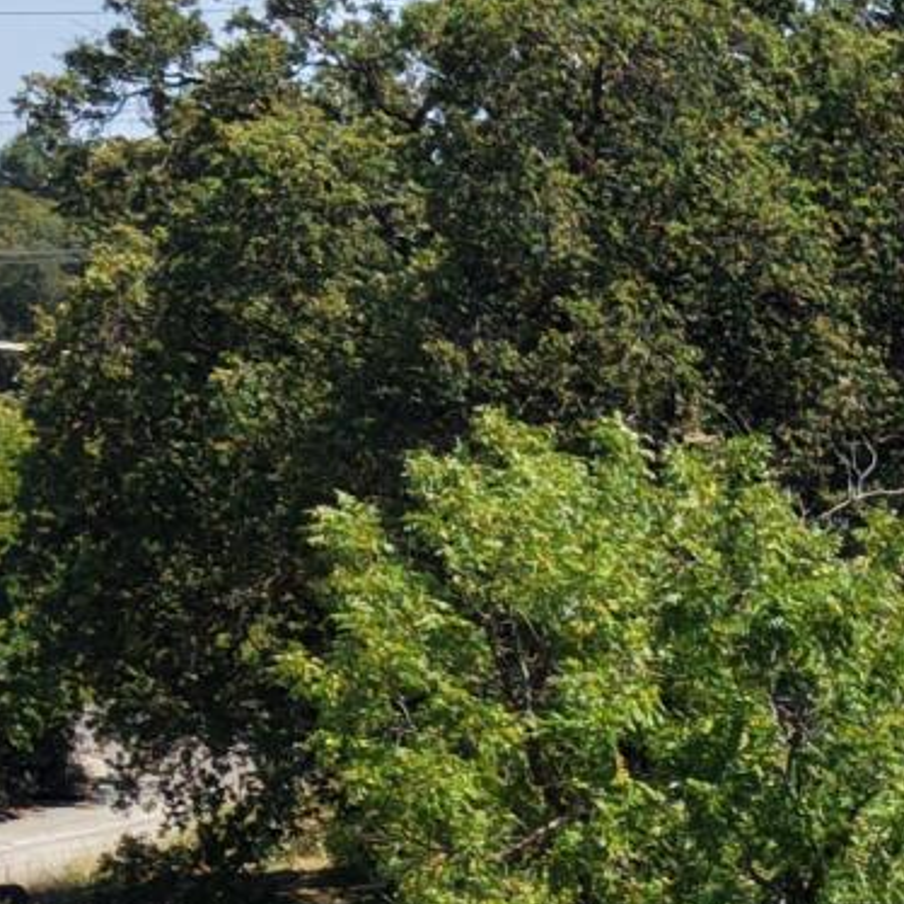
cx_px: 2521
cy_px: 1706
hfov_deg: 9.1
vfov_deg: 10.1
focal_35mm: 163
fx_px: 4816
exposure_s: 1/5000
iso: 250
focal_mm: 8.67
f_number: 1.8
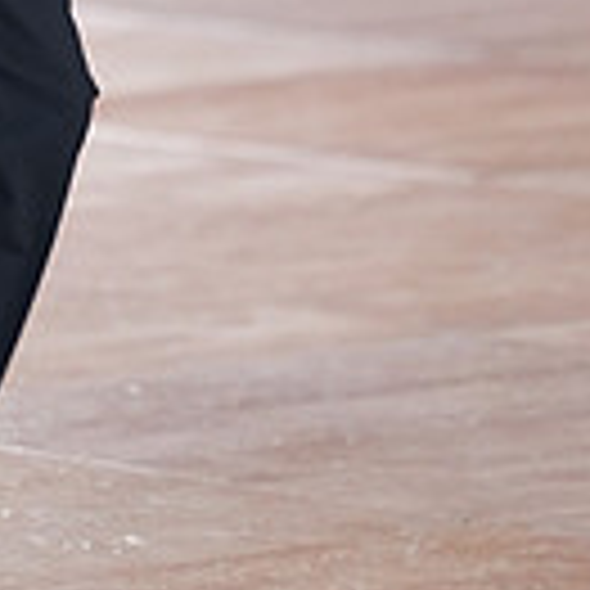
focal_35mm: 576
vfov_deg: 3.0
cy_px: -590
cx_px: -223
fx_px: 11107
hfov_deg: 3.0
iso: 2500
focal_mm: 153
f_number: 2.8
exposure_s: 1/400
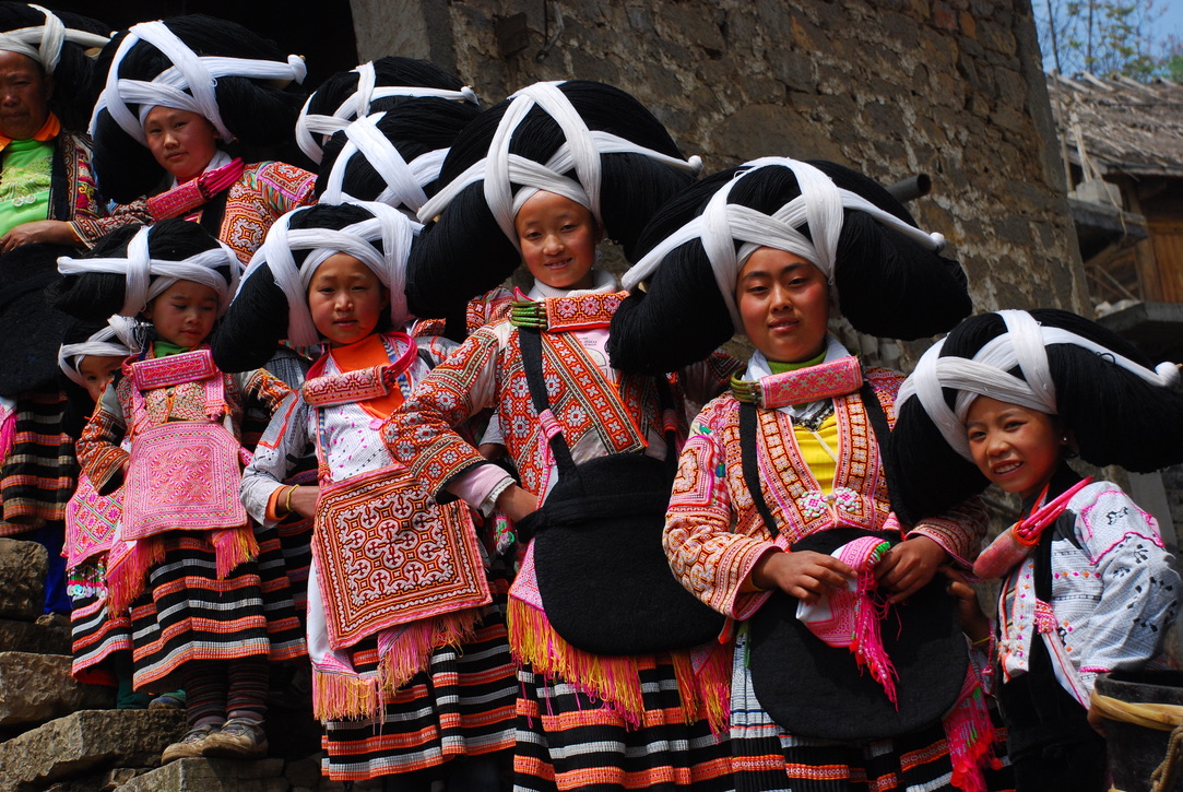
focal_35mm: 72
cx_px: 592
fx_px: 2369
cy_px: 396
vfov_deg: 19.0
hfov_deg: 28.0
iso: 320
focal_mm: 48
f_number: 4.8
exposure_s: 1/1600
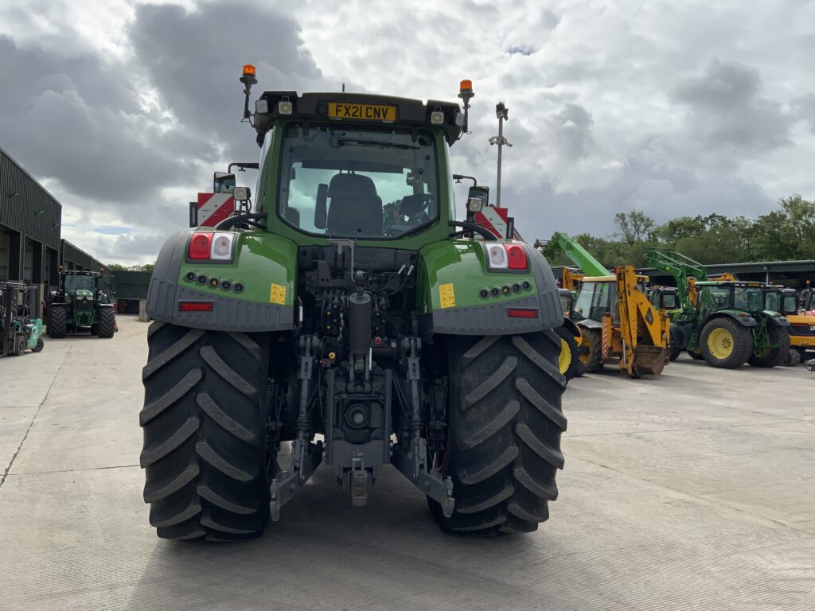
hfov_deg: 61.7
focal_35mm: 29
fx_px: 683
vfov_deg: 48.2
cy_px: 306
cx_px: 408
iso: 20
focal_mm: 3
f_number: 1.8
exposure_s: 1/2801
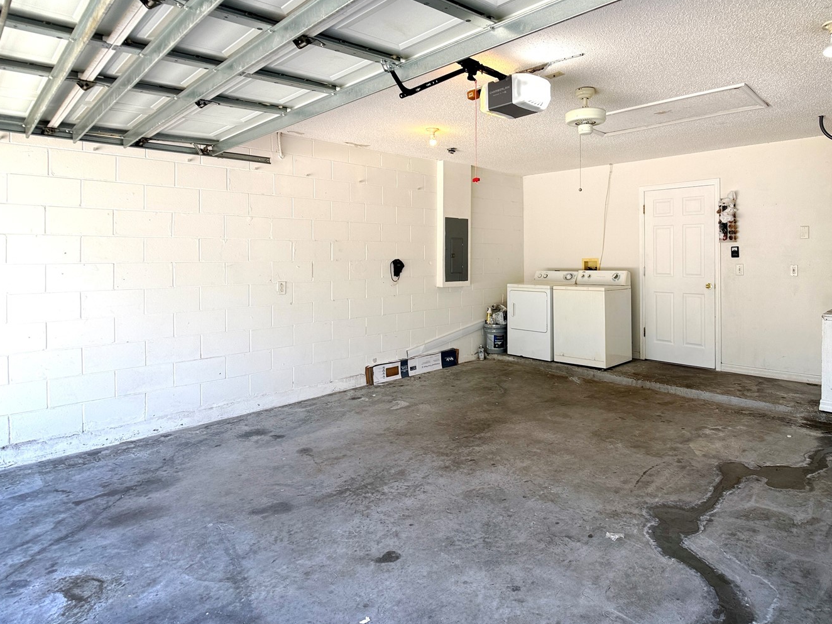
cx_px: 484
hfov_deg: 61.3
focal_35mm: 29
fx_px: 697
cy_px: 253
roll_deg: +0.4
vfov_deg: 48.0
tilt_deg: +0.6
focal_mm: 6.76
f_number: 1.78
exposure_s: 1/391
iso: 80
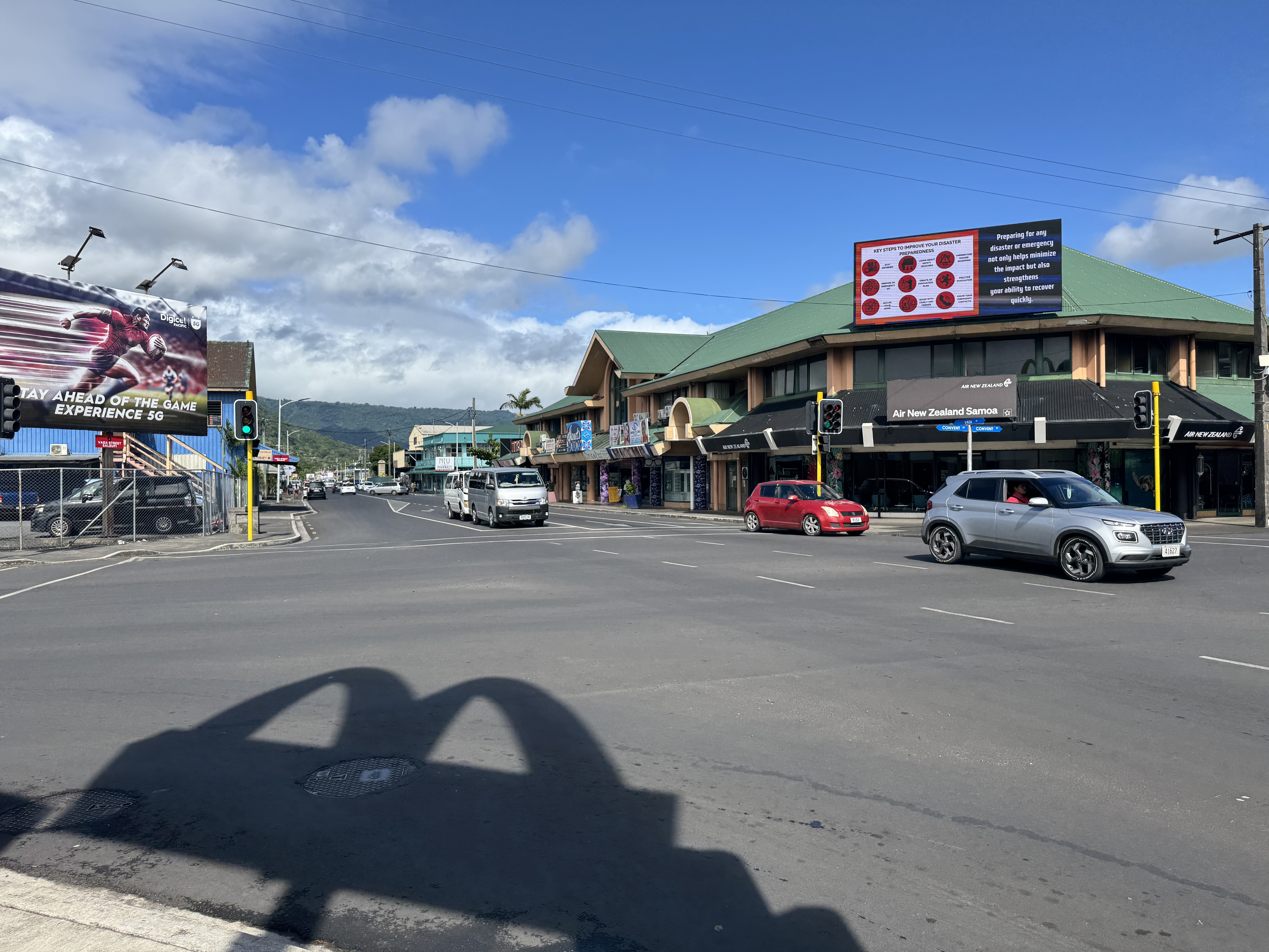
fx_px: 880
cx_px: 634
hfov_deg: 71.6
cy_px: 476
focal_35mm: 24
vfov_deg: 56.8
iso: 80
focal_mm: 6.76
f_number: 1.78
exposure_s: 1/4608
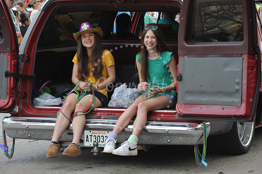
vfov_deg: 9.5
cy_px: 87
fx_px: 1055
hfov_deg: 14.2
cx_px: 131
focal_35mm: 145
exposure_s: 1/80
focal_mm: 145
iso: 250
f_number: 9
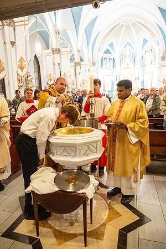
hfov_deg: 53.1
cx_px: 83
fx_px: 166
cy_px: 124
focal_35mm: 24
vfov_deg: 73.7
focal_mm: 24
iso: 5000
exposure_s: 1/60
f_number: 4.5
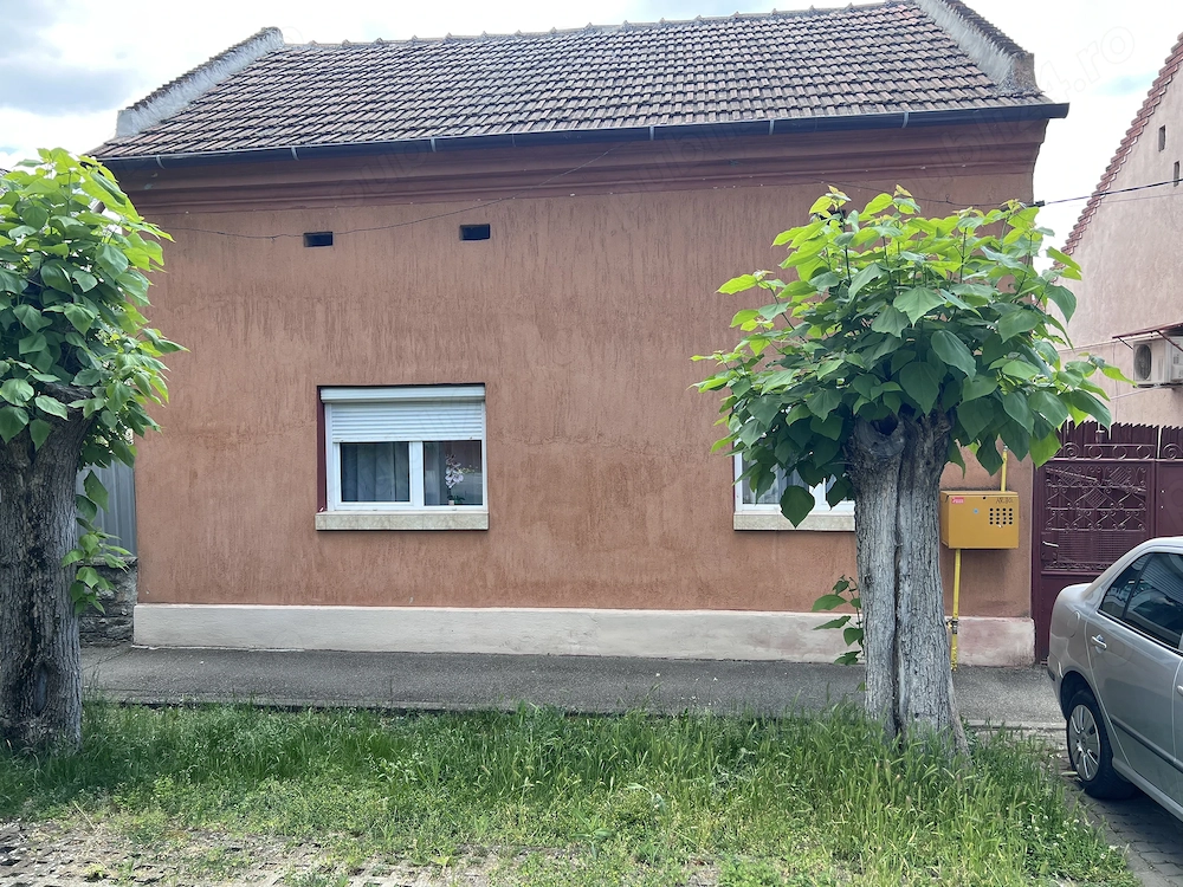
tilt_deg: -2.0
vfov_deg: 53.1
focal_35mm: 26
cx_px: 592
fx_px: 889
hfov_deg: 67.3
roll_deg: +0.3
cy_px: 444
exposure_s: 1/511
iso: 50
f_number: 1.5
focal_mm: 5.7
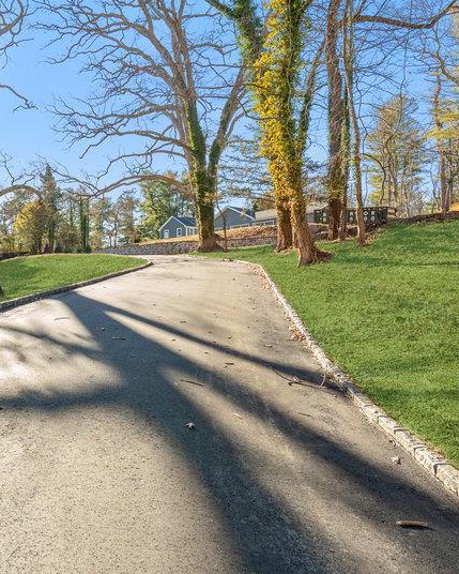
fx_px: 475
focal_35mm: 28
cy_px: 288
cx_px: 82
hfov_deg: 48.2
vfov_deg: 62.2
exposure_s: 1/640
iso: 2000
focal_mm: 16
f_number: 8
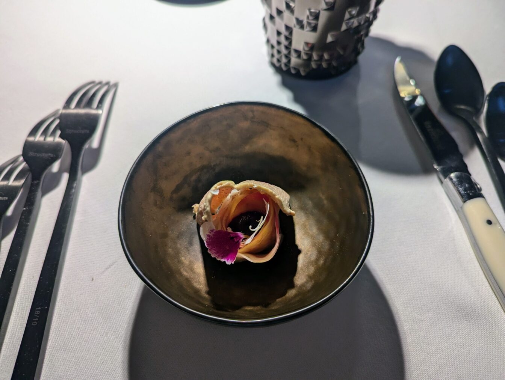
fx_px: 351
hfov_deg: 71.5
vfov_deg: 56.9
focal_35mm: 24
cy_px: 190
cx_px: 252
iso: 77
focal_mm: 6.81
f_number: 1.85
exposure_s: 1/23.8
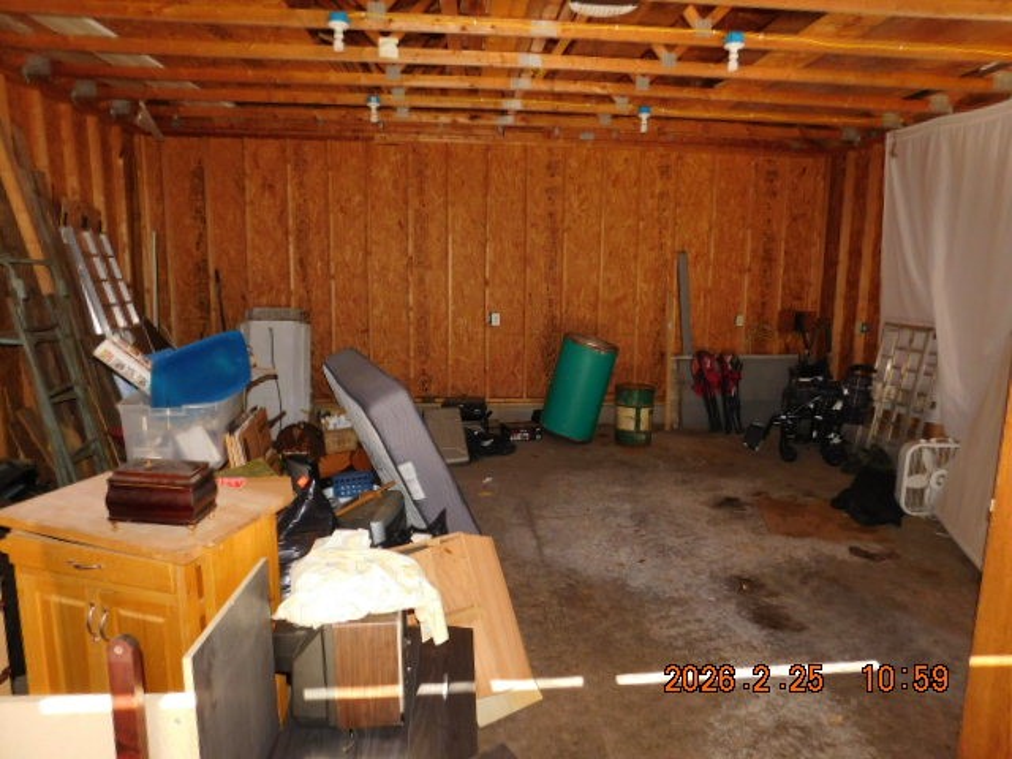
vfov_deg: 58.9
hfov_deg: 73.9
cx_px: 506
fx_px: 672
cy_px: 380
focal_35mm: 23
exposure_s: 1/30
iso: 200
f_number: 3
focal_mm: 4
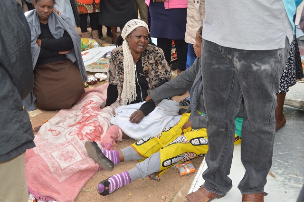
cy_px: 101
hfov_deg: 42.4
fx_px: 392
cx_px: 152
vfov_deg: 28.9
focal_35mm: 46
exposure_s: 1/200
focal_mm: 31
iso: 100
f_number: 6.3
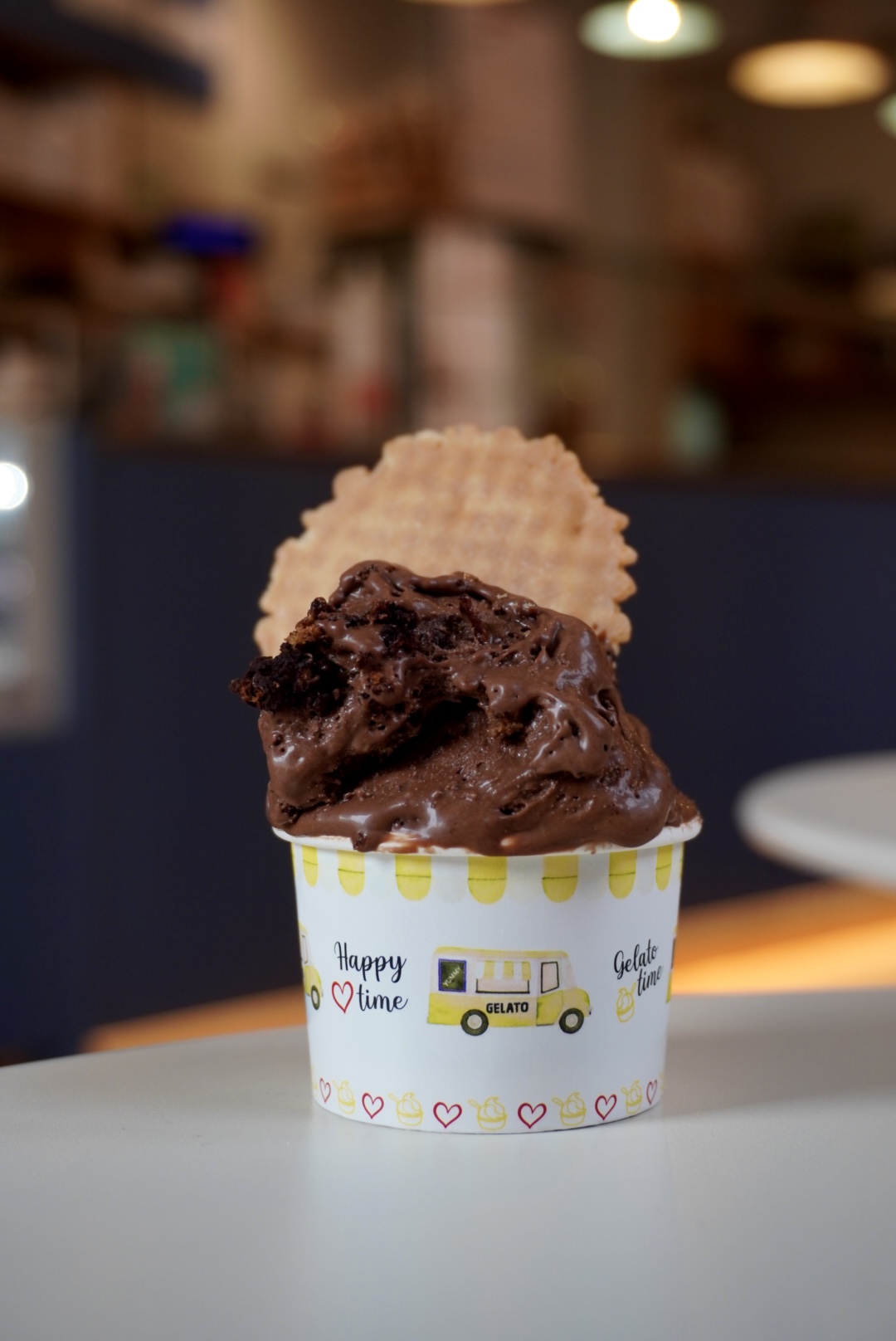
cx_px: 448
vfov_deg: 36.8
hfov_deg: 25.1
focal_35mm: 54
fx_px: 2012
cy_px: 670
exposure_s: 1/60
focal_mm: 36
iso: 250
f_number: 5.6
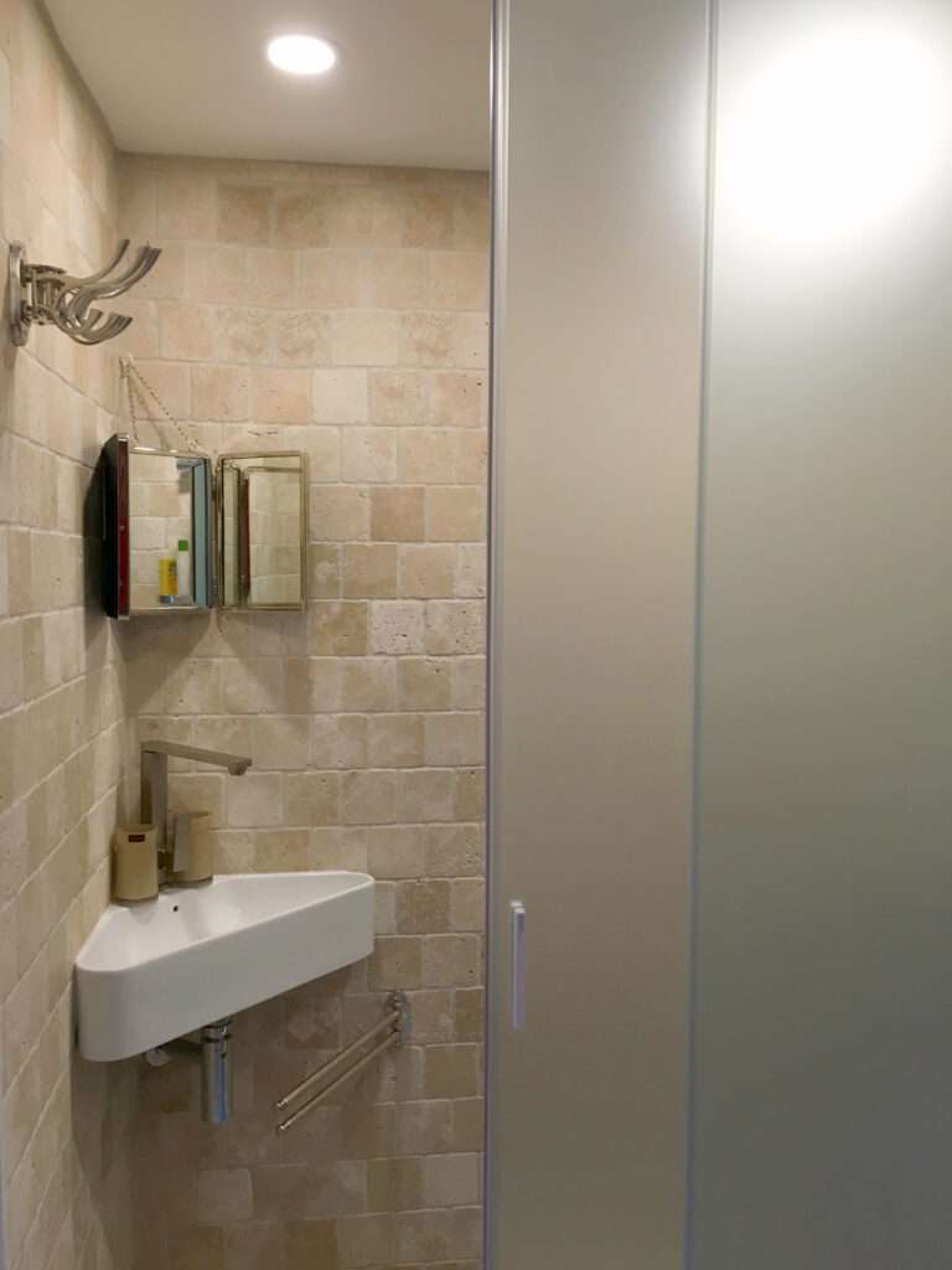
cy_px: 635
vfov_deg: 61.7
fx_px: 1063
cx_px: 476
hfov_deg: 48.2
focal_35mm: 29
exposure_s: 1/33
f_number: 2.2
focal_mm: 4.15
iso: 80
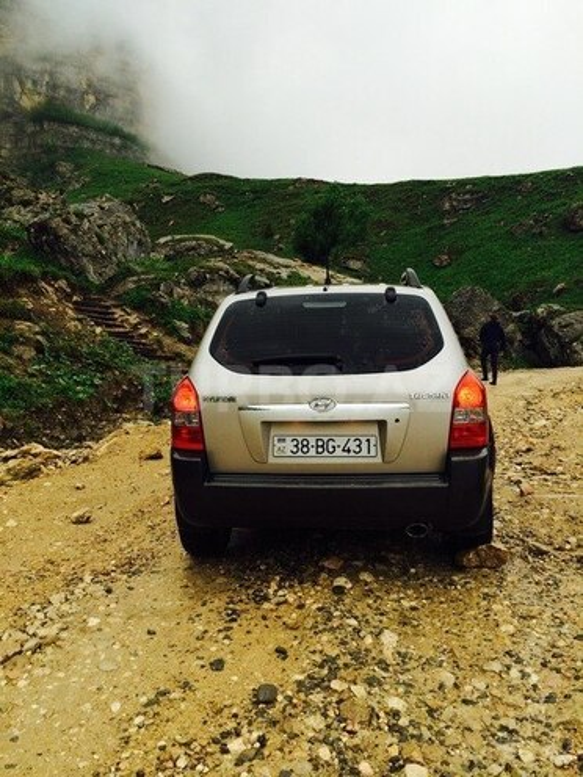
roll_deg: +1.1
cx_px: 292
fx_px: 651
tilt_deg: +2.8
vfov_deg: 61.7
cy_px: 388
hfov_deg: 48.2
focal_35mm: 29
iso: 32
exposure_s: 1/146
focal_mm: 4.15
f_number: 2.2
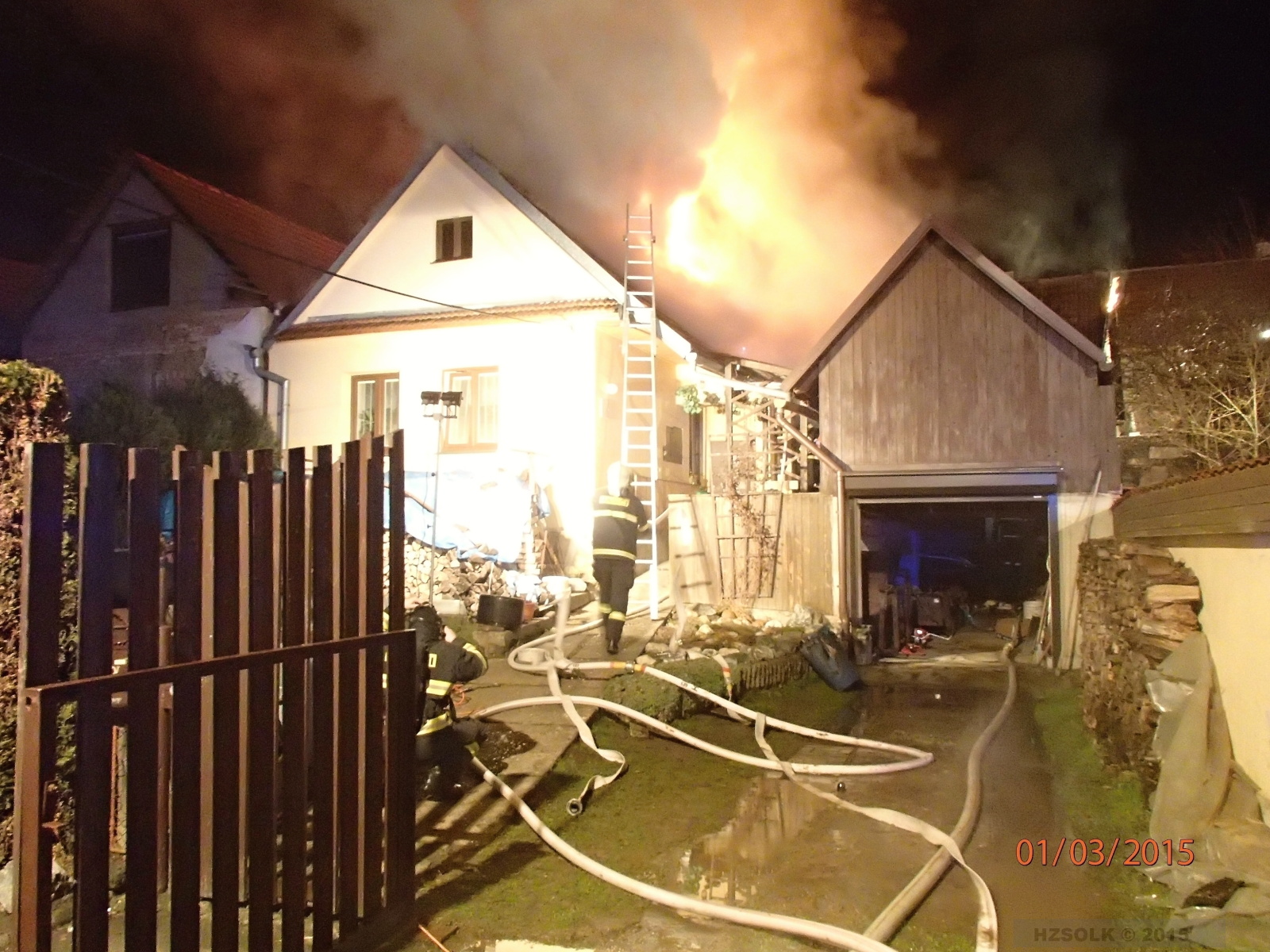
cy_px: 476
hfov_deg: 63.4
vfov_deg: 49.7
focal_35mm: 28
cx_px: 635
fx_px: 1027
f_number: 3.9
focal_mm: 5
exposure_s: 1/8
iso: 1600
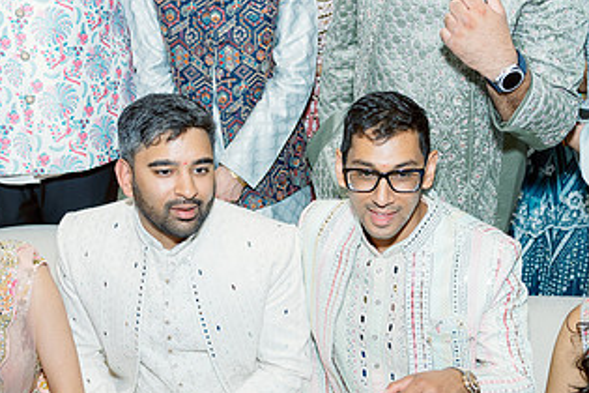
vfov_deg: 24.0
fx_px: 916
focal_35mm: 56
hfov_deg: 35.6
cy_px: 270
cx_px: 337
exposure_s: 1/250
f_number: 2.8
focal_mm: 30
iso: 500
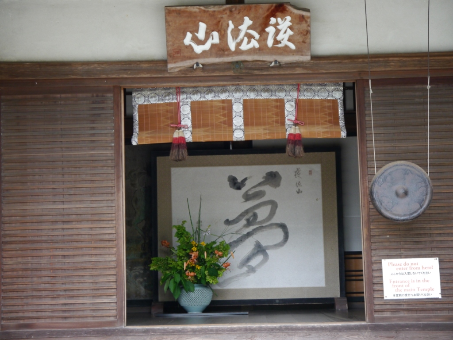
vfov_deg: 17.6
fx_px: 1099
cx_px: 226
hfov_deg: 23.3
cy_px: 170
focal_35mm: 84
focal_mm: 42
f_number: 5.6
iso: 640
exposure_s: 1/80
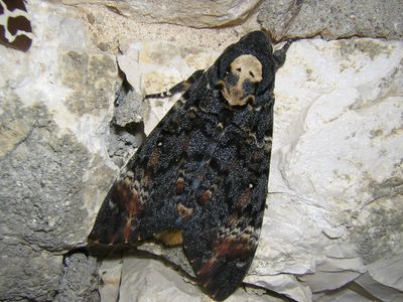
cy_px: 151
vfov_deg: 39.7
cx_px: 202
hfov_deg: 51.4
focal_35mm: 36
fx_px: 419
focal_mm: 4.7
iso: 100
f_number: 5.2
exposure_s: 1/60.1
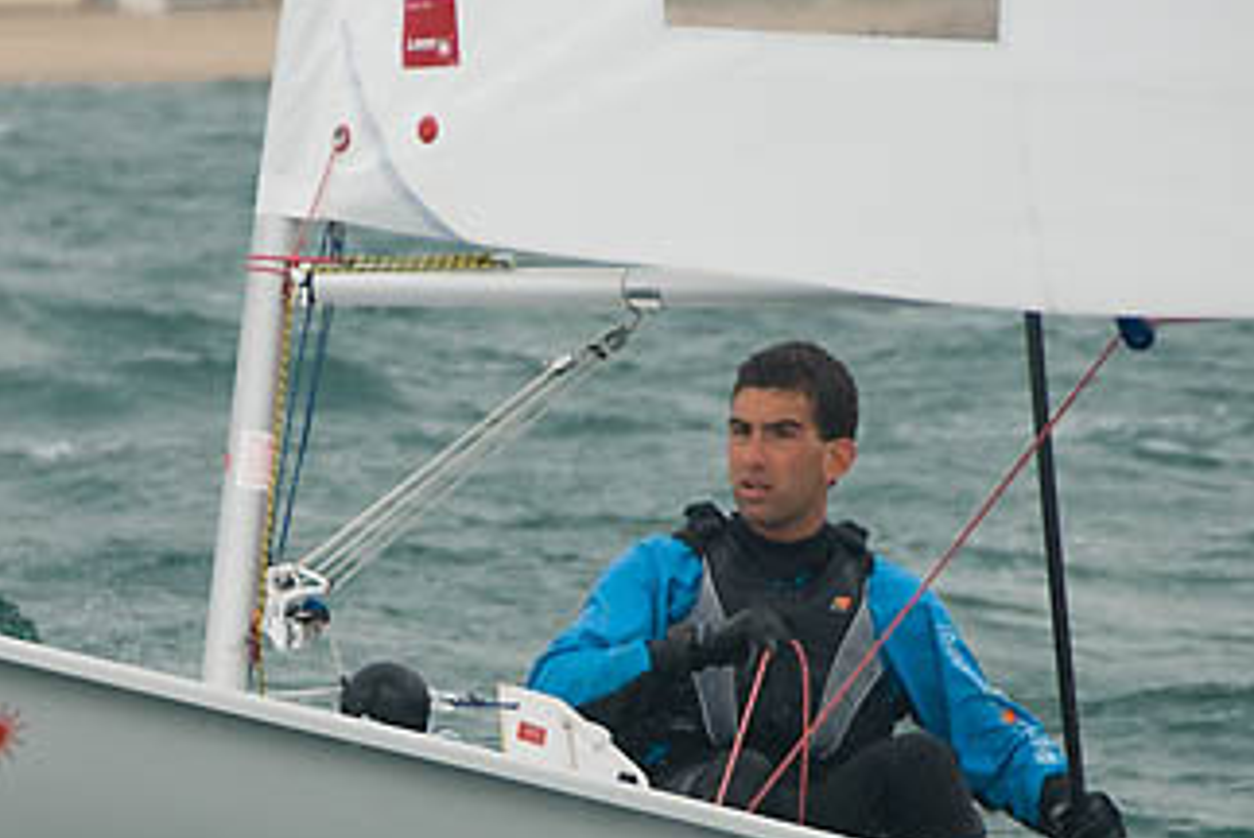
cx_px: 524
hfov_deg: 5.1
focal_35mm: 404
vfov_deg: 3.4
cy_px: 615
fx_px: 14085
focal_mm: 150
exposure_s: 1/1250
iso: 200
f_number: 5.6
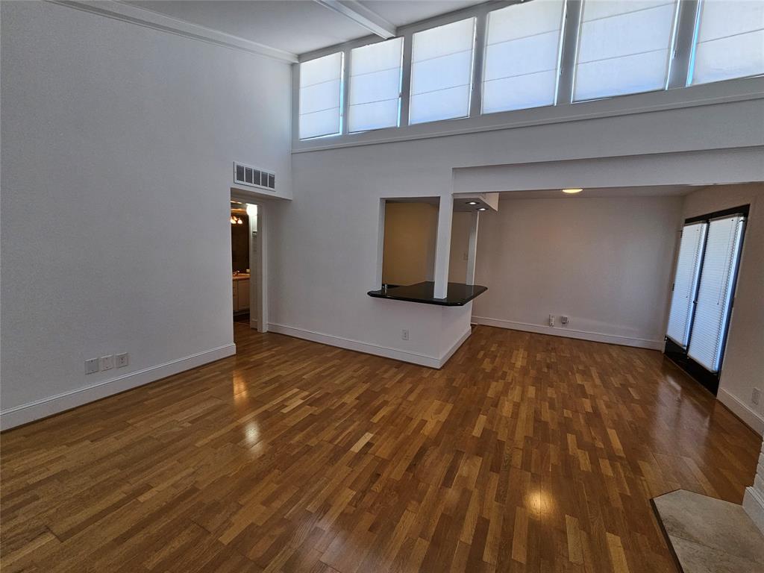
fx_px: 287
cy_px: 286
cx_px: 382
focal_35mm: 13
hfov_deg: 106.2
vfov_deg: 89.9
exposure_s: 1/207
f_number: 2.2
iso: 125
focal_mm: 2.2
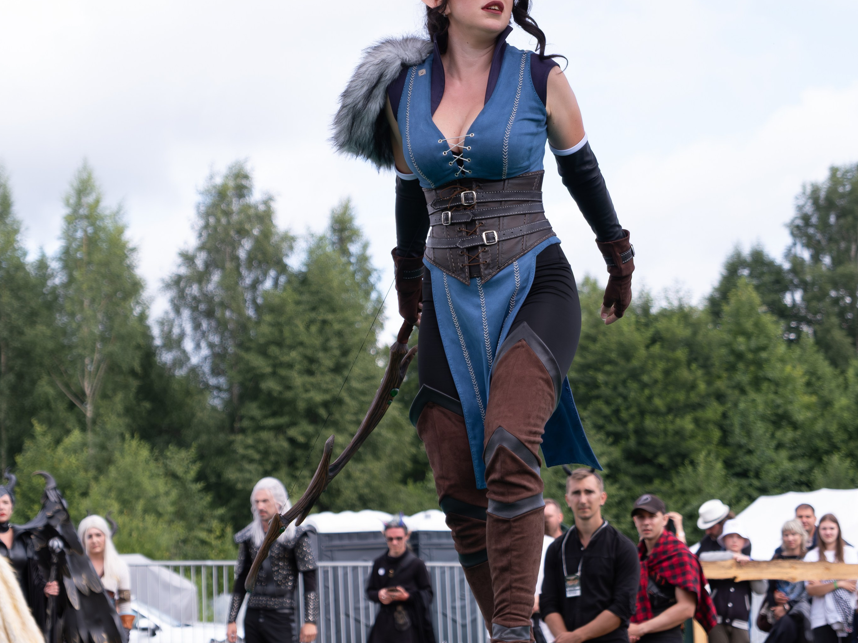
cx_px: 429
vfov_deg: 14.0
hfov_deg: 18.5
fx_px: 2627
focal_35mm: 106
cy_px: 254
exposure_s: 1/1250
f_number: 3.2
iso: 200
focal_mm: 48.5
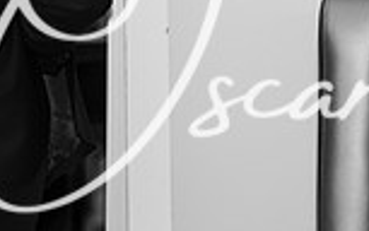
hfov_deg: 3.9
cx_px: -273
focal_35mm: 528
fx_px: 5316
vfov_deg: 2.5
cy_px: -56
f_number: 2.8
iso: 200
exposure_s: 1/160
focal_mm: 102
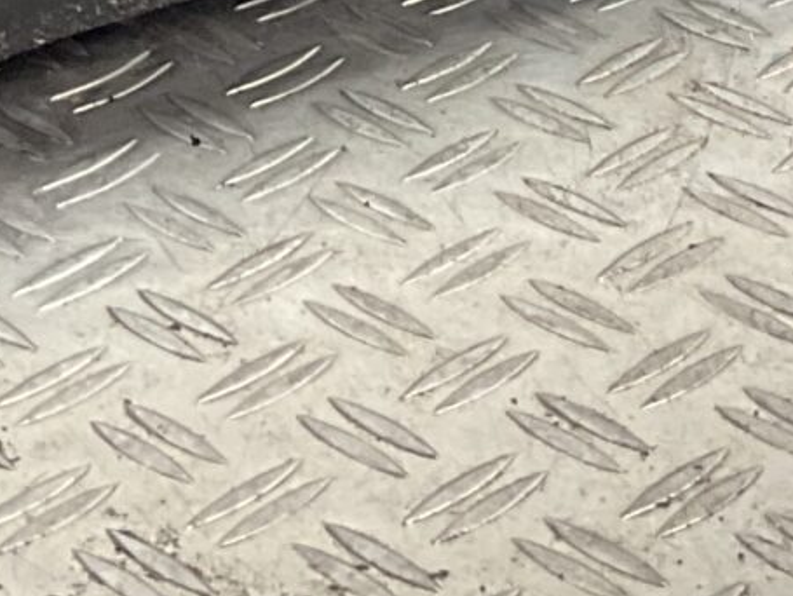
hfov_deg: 12.1
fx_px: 3737
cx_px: 352
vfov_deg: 8.1
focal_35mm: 163
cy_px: -1006
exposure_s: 1/100
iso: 32
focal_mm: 3
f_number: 1.8
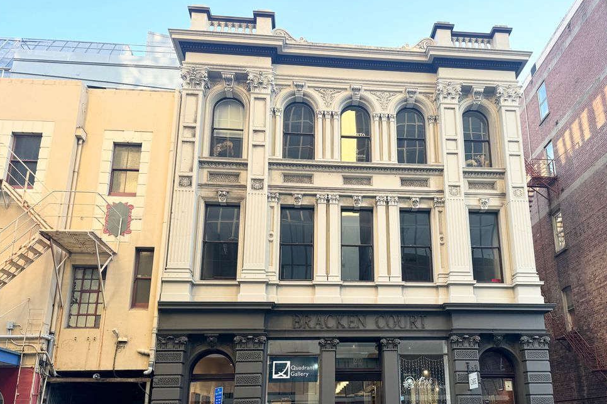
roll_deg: +1.0
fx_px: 523
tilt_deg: +15.5
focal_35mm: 31
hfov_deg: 59.7
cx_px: 368
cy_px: 264
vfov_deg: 41.9
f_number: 1.78
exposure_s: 1/216
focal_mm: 6.76
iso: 64
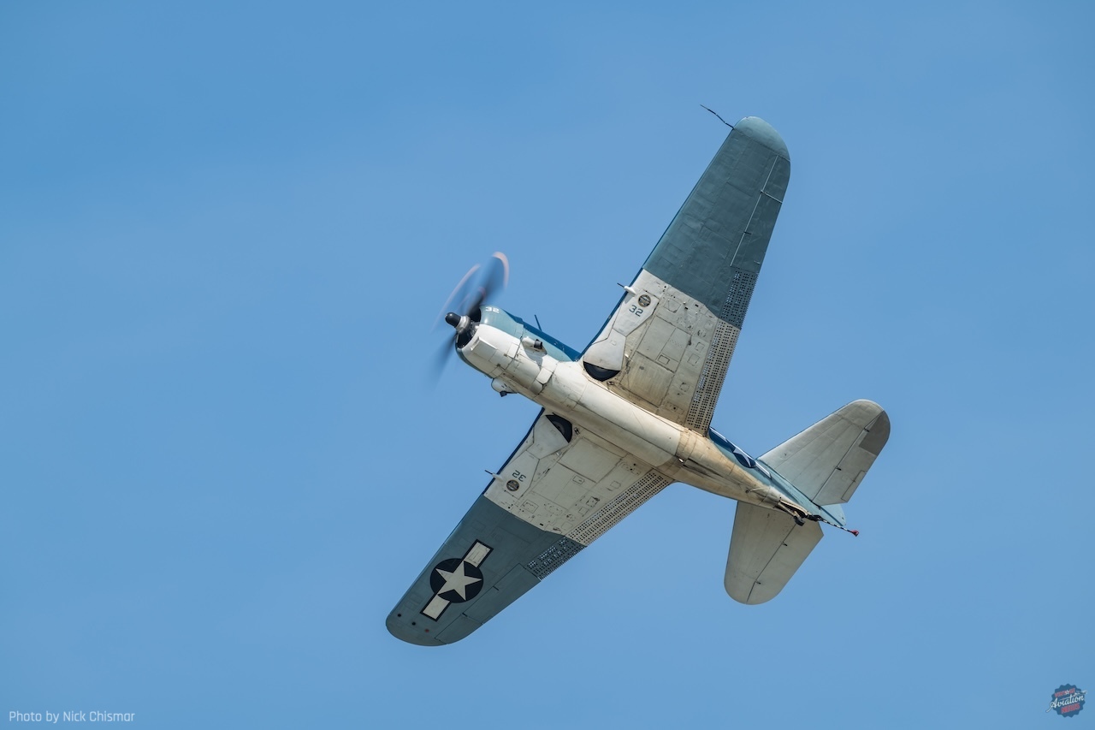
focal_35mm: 600
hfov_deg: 3.4
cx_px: 548
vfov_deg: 2.3
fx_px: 18246
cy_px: 365
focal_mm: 600
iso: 64
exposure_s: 1/125
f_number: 9
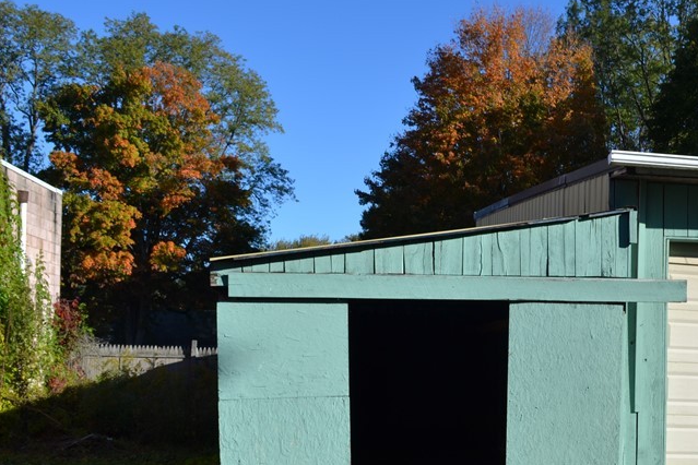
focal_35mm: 51
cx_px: 569
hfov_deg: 37.4
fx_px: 989
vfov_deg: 26.3
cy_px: 321
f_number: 8
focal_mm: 20
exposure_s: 1/250
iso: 100
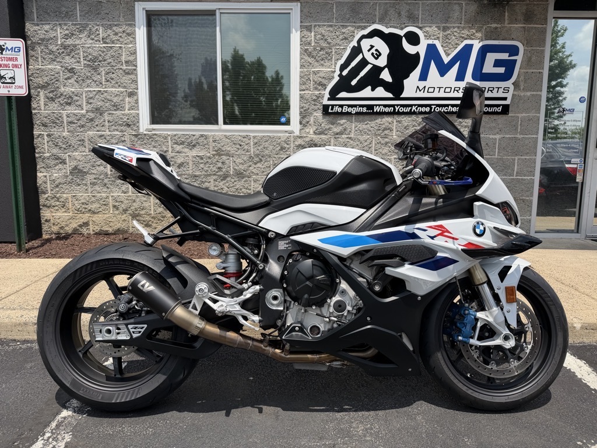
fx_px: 414
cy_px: 224
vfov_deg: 56.8
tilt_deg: -9.0
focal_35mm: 24
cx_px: 298
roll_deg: +0.5
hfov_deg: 71.6
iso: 80
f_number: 1.78
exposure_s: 1/4167
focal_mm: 6.76
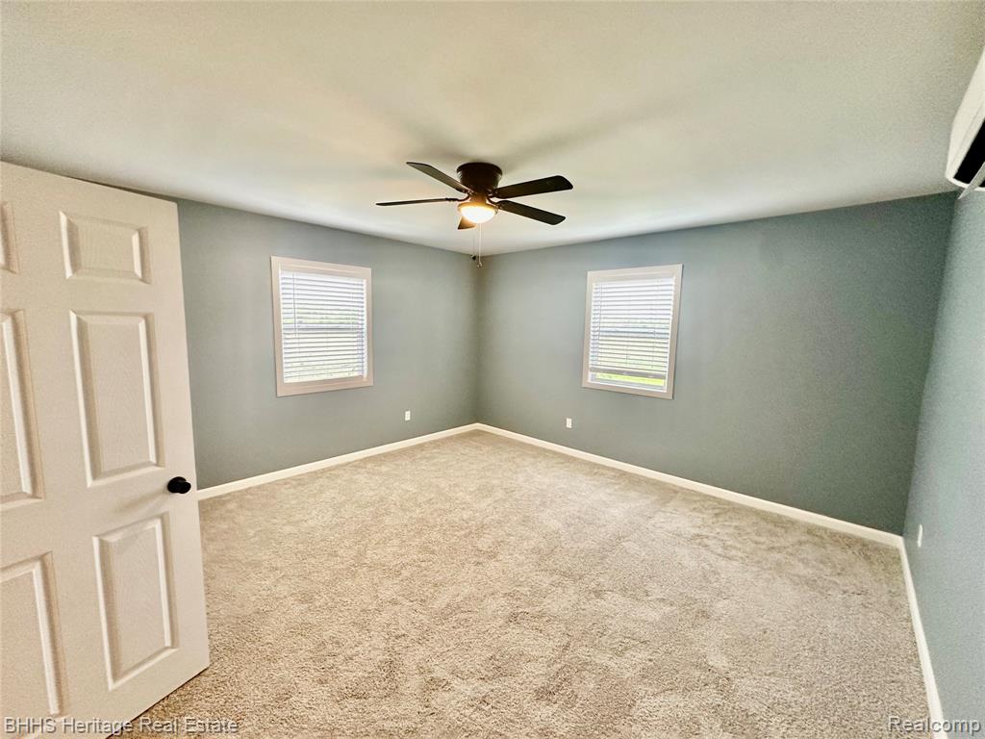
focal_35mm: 14
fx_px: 398
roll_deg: -0.3
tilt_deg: -6.5
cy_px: 370
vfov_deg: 85.7
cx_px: 492
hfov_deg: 102.1
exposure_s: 1/60
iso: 320
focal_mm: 2.22
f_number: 2.2
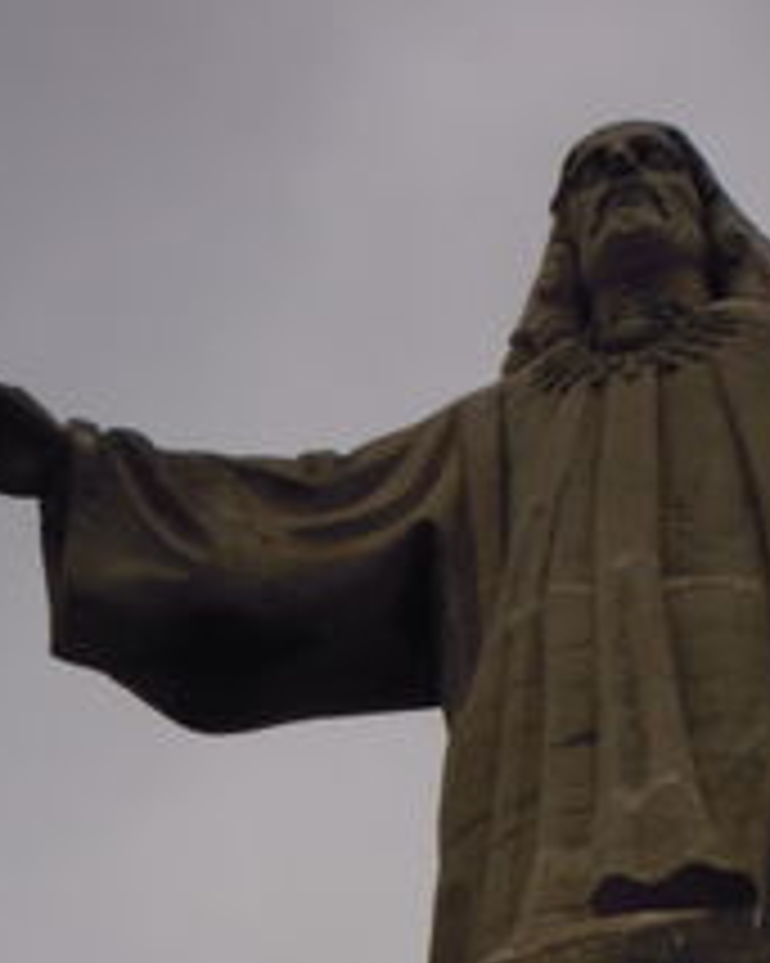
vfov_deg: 4.7
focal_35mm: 409
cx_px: 477
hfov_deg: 3.8
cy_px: 1287
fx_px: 11659
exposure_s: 1/320
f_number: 13.2
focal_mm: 25
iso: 100
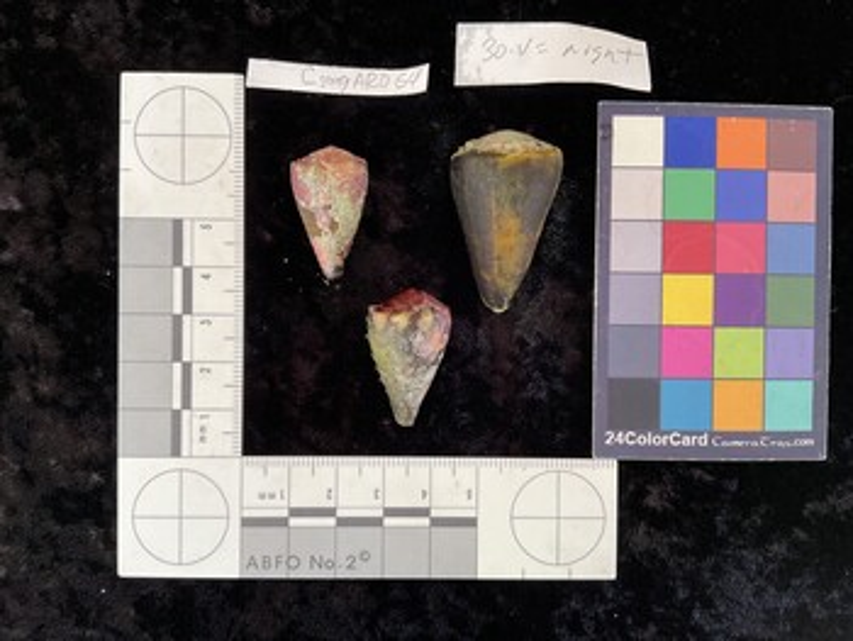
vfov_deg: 48.3
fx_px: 715
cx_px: 426
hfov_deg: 61.6
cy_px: 320
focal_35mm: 29
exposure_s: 1/60
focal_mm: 3
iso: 50
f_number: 1.8
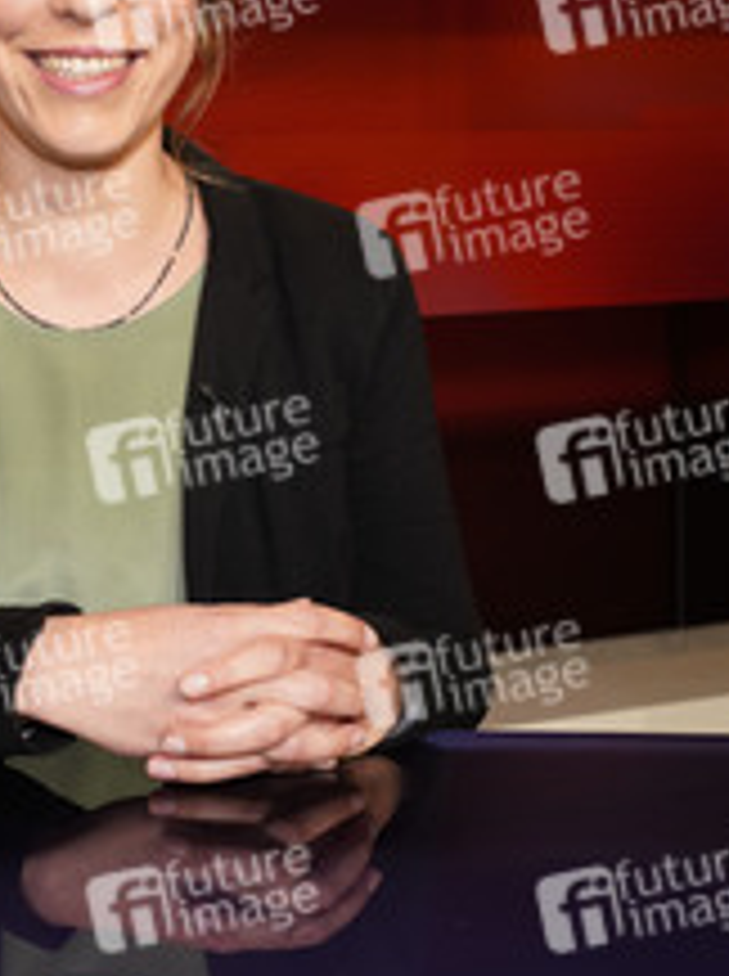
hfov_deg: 23.7
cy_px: 337
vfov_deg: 32.0
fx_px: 1690
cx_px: 83
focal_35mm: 60
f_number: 5.6
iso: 2000
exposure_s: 1/200
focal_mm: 30
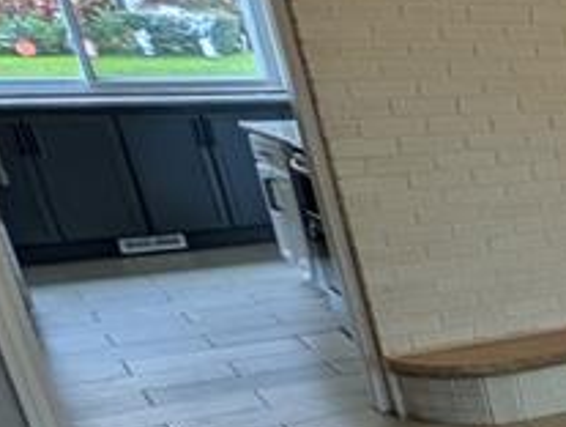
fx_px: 966
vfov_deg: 24.1
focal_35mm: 59
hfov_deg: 16.9
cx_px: 1255
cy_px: 400
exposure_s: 1/120
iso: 41
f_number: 1.95
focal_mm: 2.23
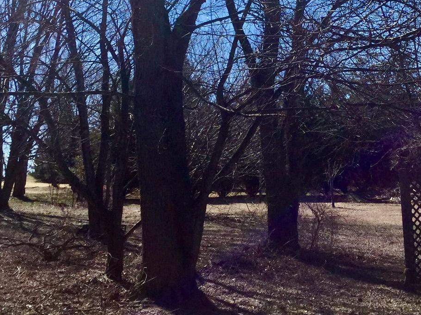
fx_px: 851
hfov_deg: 27.5
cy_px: 33
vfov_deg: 20.6
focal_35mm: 70
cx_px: 304
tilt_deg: +12.5
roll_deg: +2.2
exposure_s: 1/1235
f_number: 2.4
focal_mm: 3.3
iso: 25
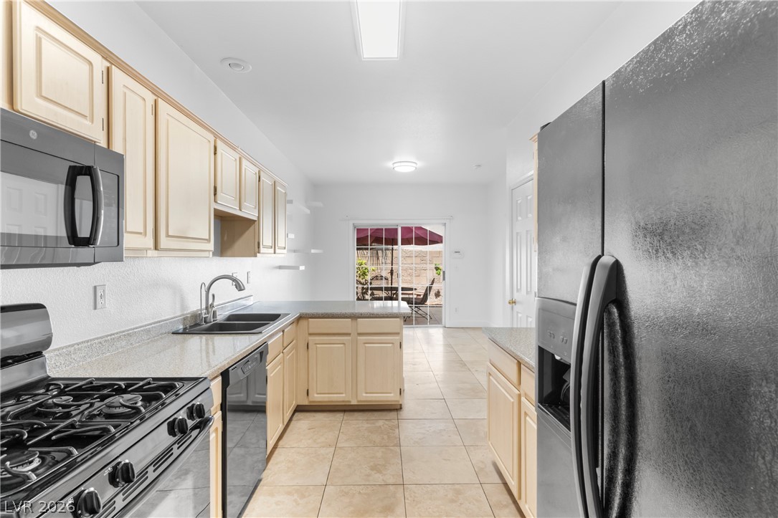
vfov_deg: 67.4
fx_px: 389
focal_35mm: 18
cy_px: 259
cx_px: 389
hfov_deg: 90.0
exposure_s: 1/400
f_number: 8
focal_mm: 18
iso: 400
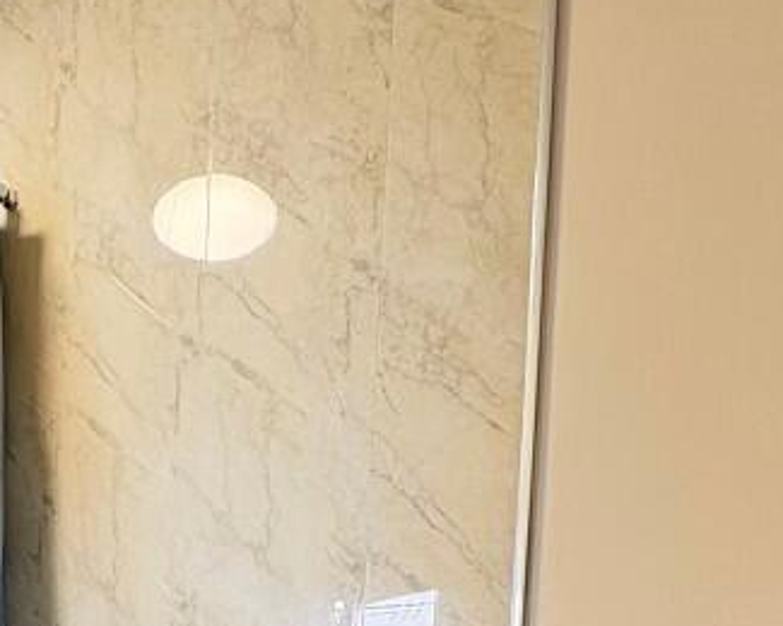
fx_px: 996
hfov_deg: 39.4
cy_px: 893
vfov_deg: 26.9
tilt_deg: -2.1
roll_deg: -1.2
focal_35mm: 43
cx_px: 58
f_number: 2.2
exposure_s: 1/50
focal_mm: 2.22
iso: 200
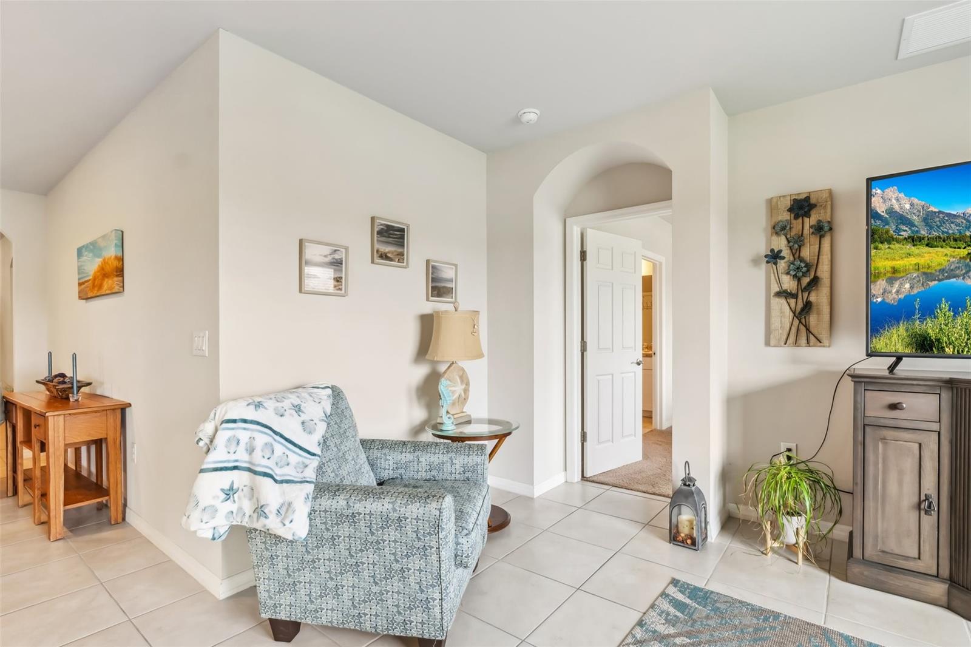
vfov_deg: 71.1
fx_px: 453
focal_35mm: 17
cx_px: 486
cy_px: 324
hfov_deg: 94.0
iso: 250
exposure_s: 1/8
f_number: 8
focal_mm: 11.2
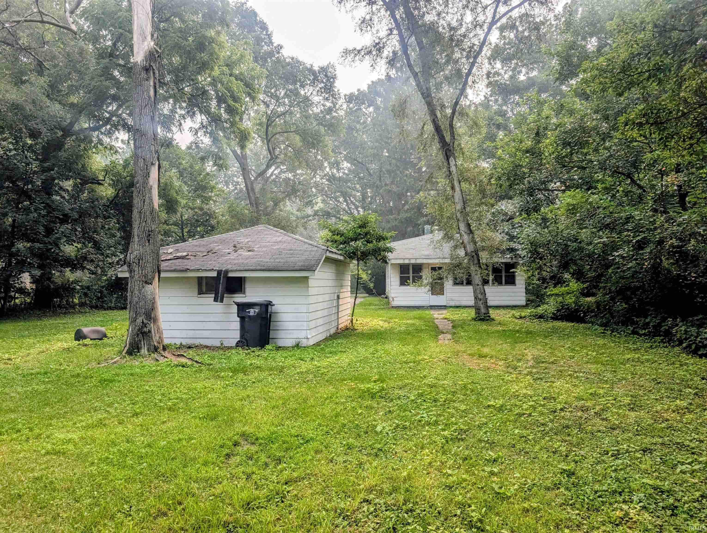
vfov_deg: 56.9
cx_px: 354
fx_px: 491
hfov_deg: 71.5
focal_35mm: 24
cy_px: 266
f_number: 1.68
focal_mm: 6.9
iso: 23
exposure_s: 1/1250
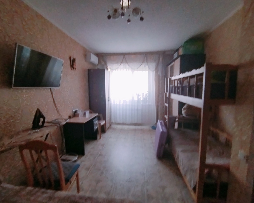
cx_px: 124
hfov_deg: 89.6
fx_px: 128
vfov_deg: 77.0
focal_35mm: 17
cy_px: 103
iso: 284
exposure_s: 1/33.3
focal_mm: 1.42
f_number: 2.2
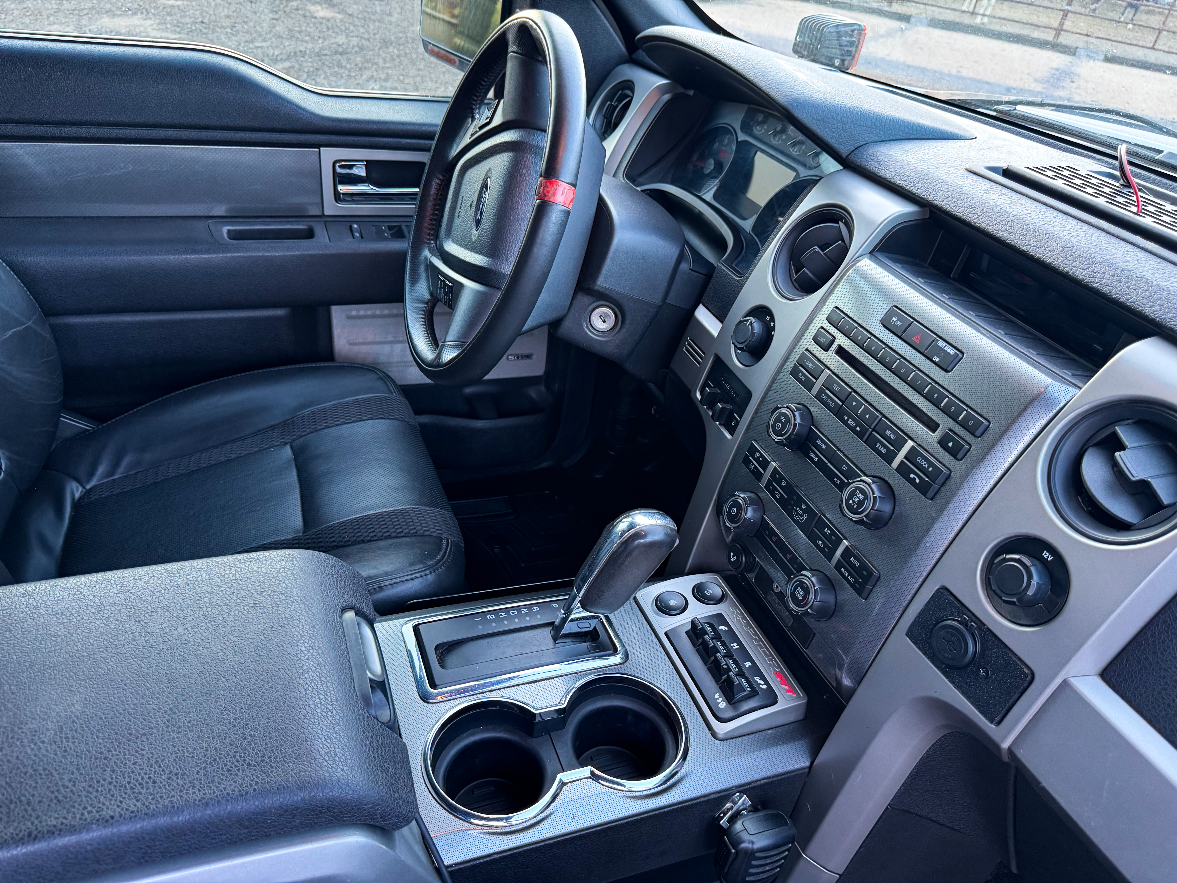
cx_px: 588
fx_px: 816
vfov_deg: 56.8
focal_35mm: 24
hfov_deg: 71.6
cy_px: 442
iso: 250
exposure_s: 1/60
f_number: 1.78
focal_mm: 6.76
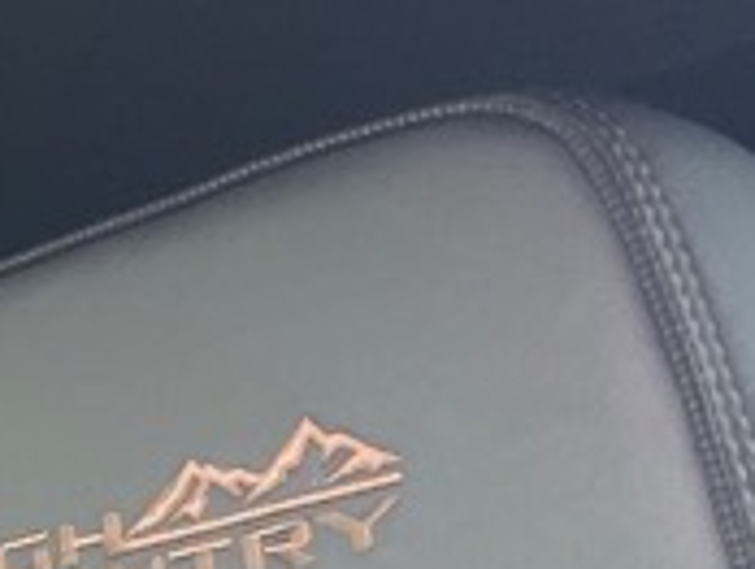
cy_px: 1112
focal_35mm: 153
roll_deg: +5.0
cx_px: -1106
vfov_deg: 9.2
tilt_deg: +6.8
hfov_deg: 10.8
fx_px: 3342
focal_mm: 5.1
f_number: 1.6
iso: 64
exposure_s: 1/131
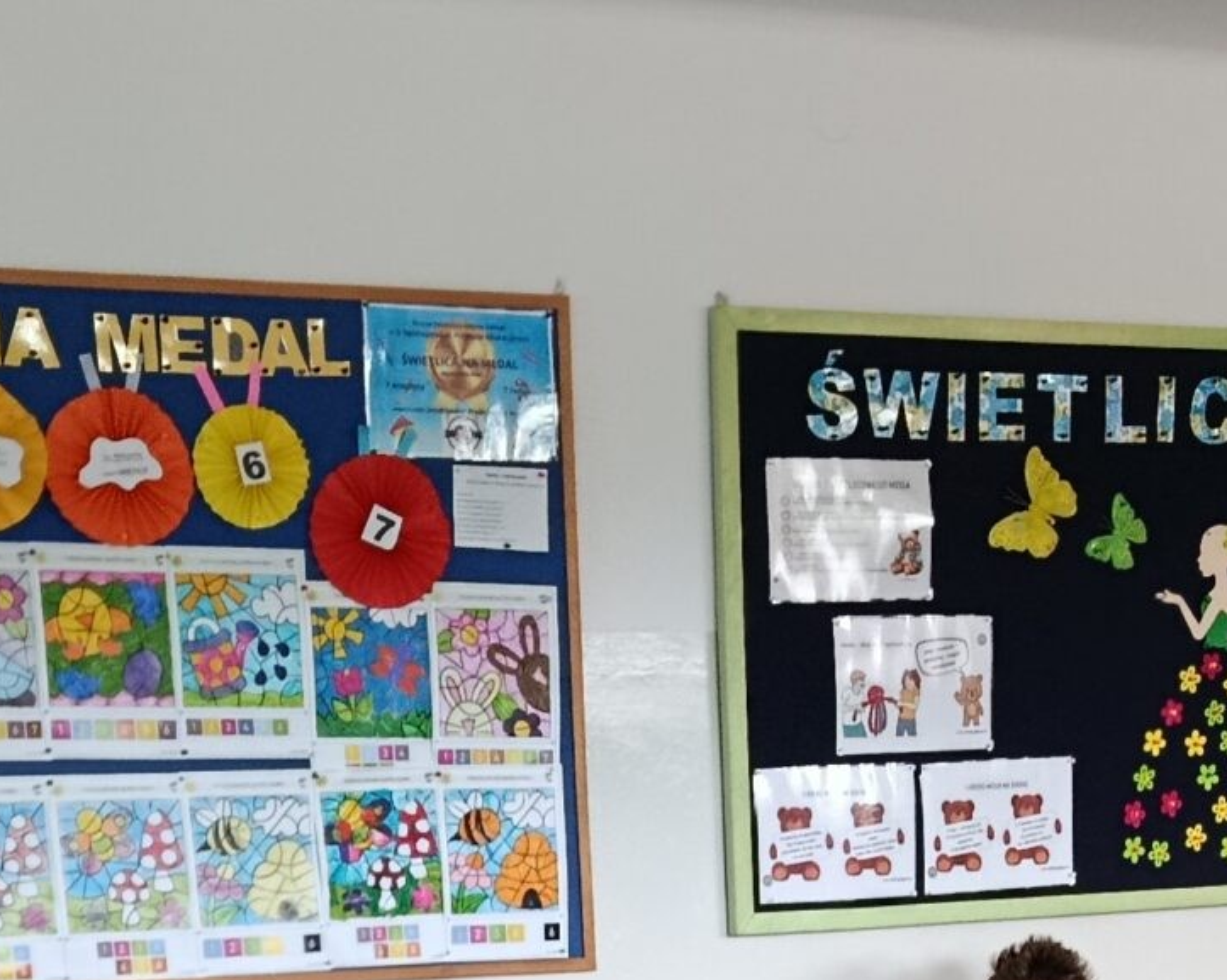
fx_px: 3013
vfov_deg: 16.7
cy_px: 1506
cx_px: 860
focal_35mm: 83
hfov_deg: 22.9
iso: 1060
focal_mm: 5.24
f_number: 1.7
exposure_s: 1/50
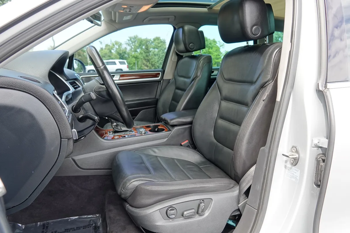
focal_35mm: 26
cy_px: 116
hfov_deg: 69.4
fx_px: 253
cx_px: 175
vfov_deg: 49.6
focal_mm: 9.63
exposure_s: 1/100
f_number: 2.5
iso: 100
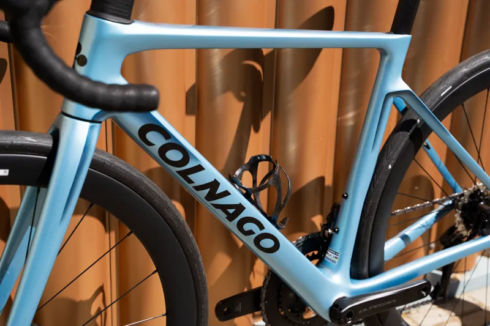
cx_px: 245
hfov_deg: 36.3
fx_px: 748
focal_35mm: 55
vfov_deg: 24.6
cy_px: 163
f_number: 4.5
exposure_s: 1/1250
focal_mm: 55
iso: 160
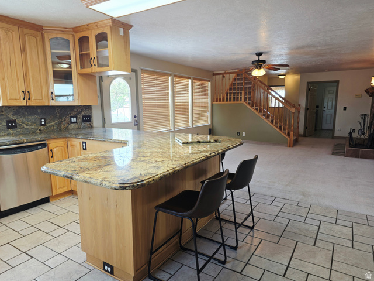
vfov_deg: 58.9
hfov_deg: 73.9
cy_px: 140
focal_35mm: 23
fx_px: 248
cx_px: 187
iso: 40
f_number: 1.7
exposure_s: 1/120
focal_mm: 6.25
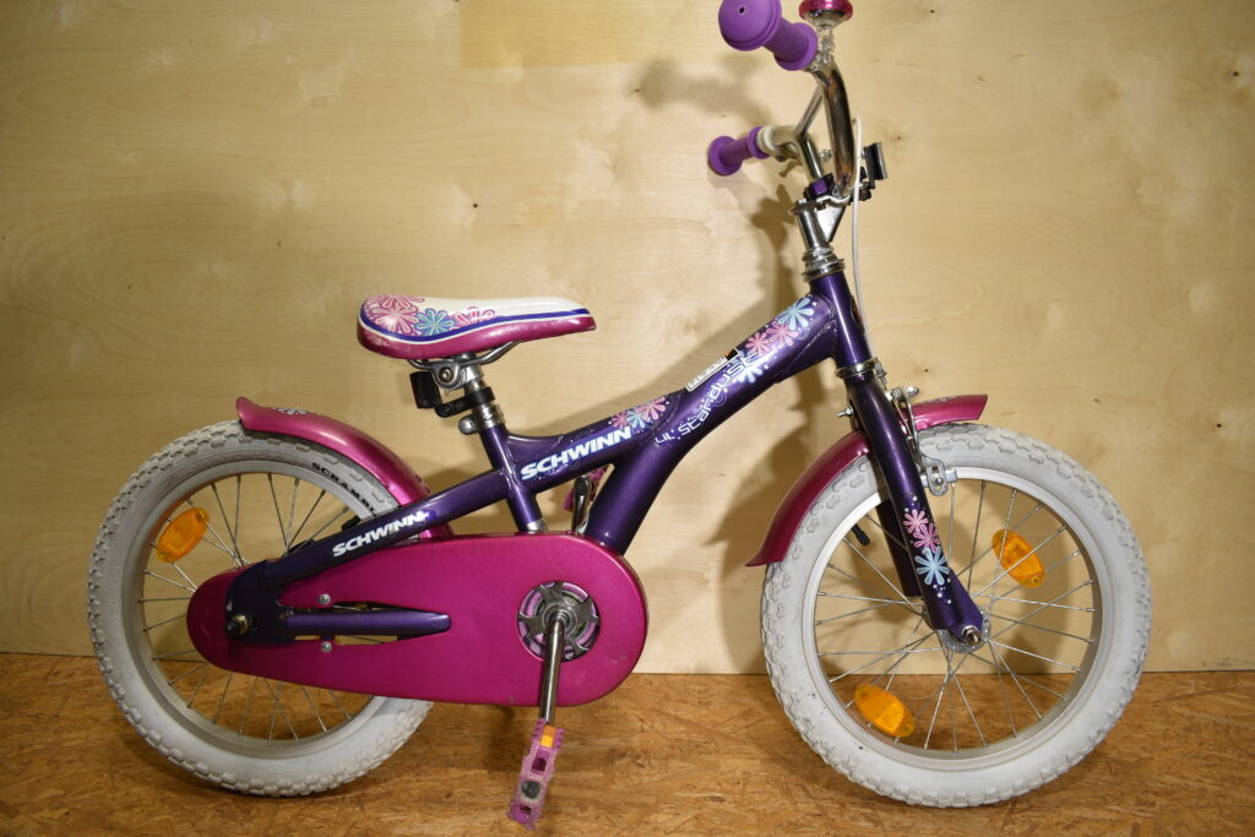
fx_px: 941
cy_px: 418
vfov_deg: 47.9
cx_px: 628
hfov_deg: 67.4
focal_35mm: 27
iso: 400
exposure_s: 1/80
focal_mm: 18
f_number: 4.5
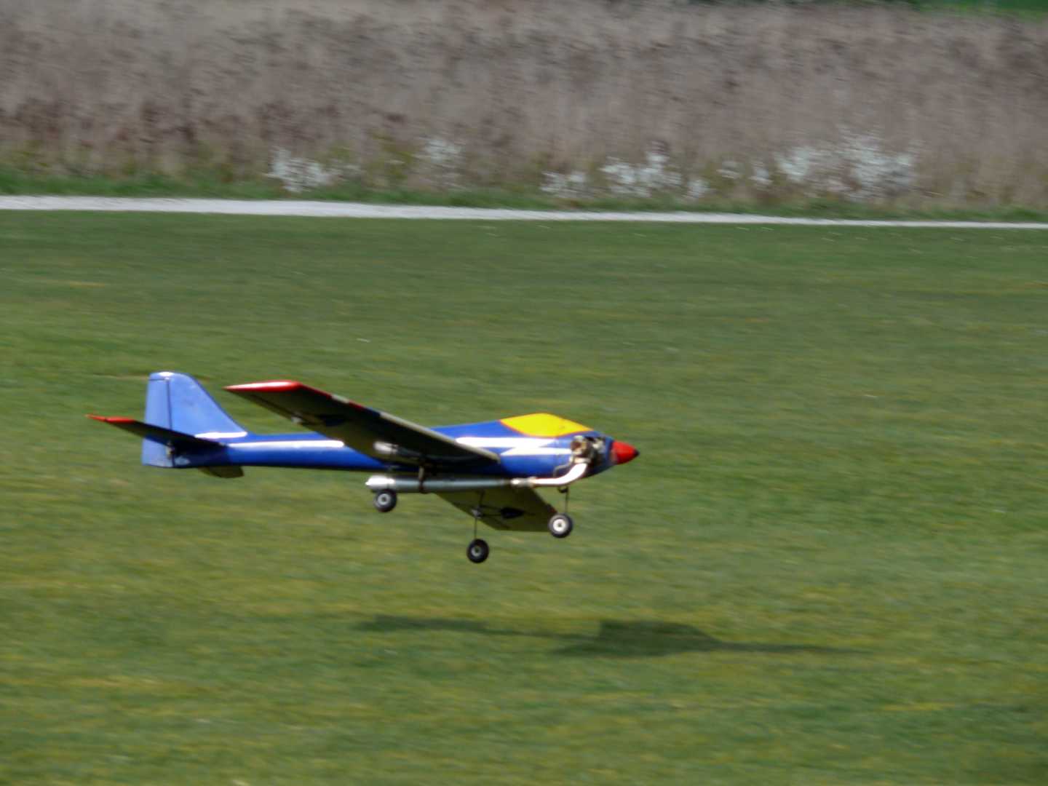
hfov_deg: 7.8
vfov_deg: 5.9
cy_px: 393
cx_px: 524
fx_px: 7690
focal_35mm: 254
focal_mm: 53.7
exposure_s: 1/320
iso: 100
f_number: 5.6
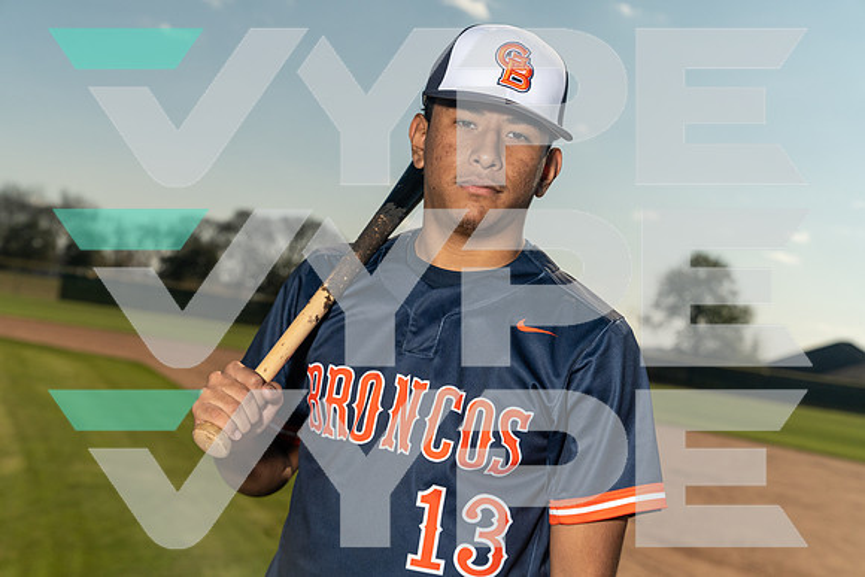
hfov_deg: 38.2
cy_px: 288
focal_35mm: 52
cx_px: 432
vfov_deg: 26.0
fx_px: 1250
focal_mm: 52
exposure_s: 1/200
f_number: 5
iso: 500
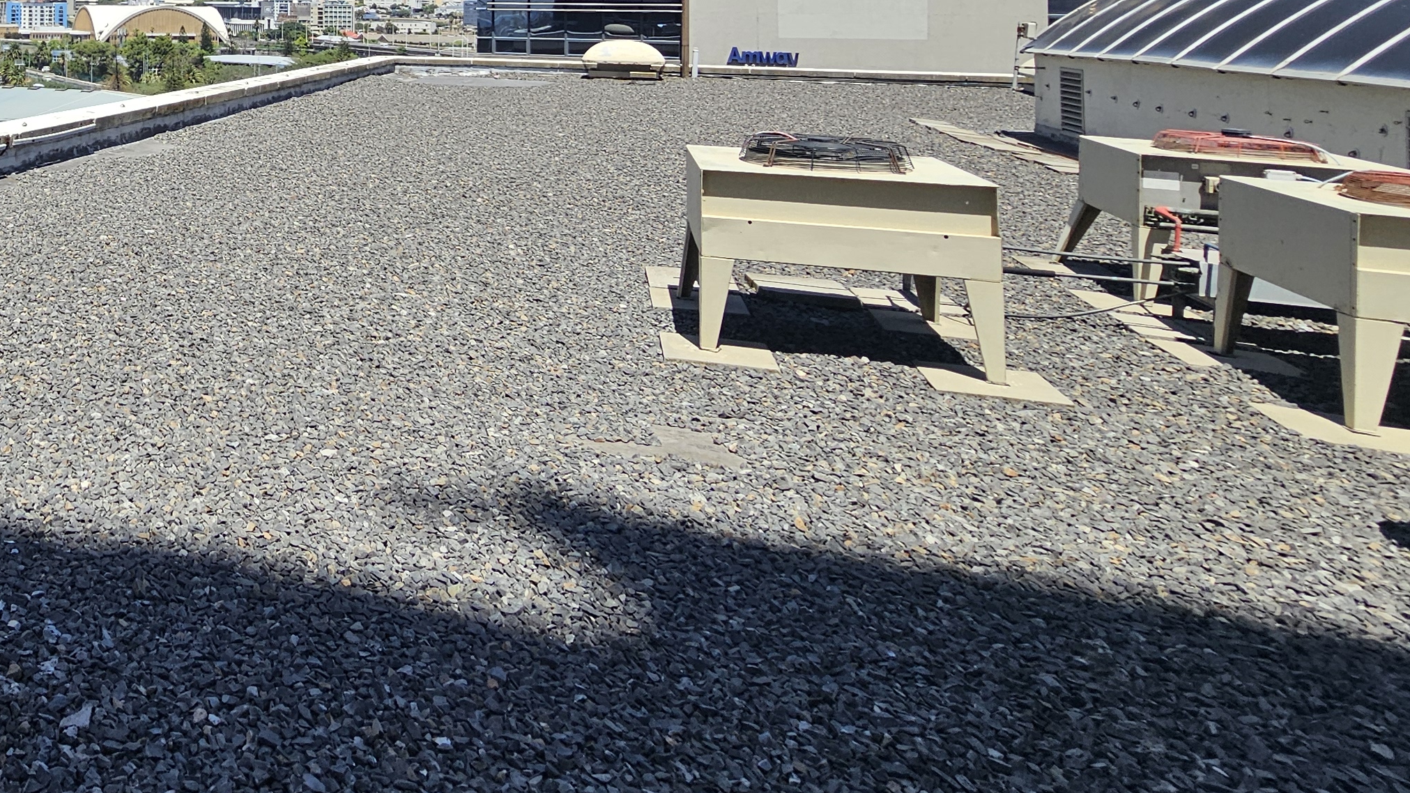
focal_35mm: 28
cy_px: -42
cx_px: 82
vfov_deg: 36.3
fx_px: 1047
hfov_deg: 56.2
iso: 50
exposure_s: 1/1941
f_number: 2.2
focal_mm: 2.2
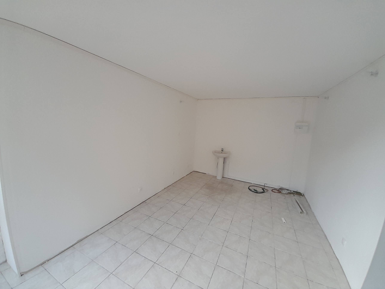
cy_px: 144
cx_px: 192
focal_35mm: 13
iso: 64
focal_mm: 1.13
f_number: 2.2
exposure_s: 1/50
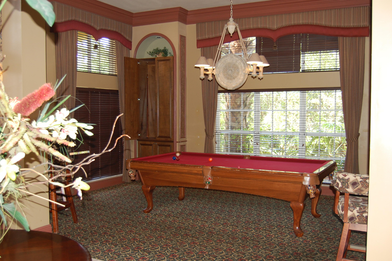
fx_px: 392
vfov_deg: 36.8
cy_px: 130
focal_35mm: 36
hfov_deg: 53.2
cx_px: 196
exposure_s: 1/60
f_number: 4
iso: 400
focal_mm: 24
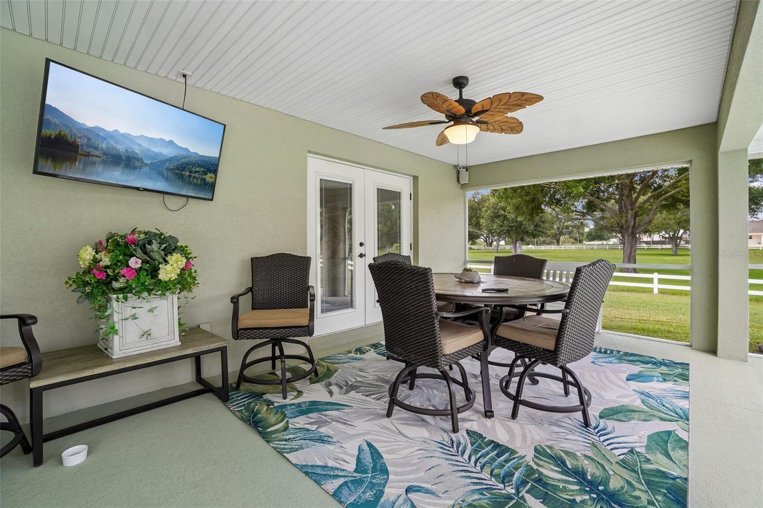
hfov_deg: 100.4
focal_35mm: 15
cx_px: 382
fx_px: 318
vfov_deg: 77.3
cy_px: 254
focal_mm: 10
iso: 250
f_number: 8
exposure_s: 1/30
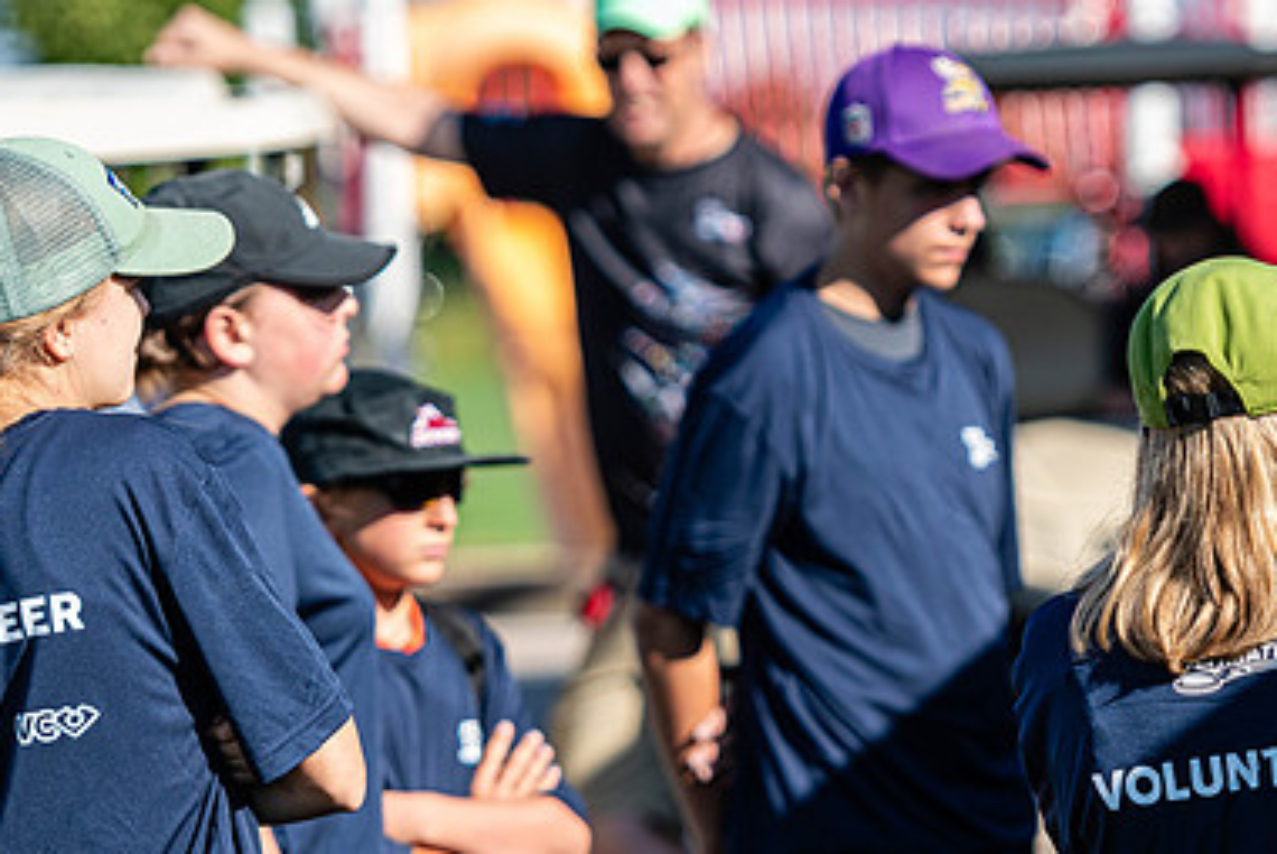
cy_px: 509
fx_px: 10969
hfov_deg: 6.7
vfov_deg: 4.5
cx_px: 712
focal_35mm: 309
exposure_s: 1/1600
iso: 180
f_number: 3.2
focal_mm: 135
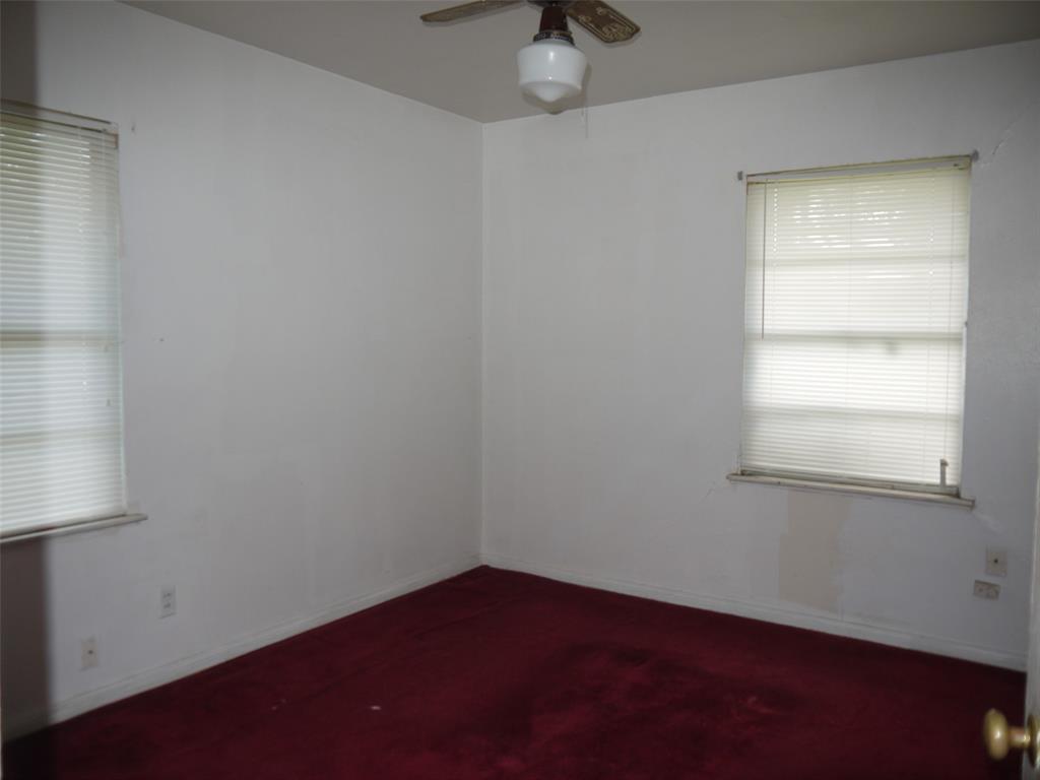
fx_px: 841
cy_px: 390
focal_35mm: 28
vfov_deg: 49.7
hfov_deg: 63.4
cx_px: 520
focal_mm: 14
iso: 125
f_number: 3.5
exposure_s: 1/30
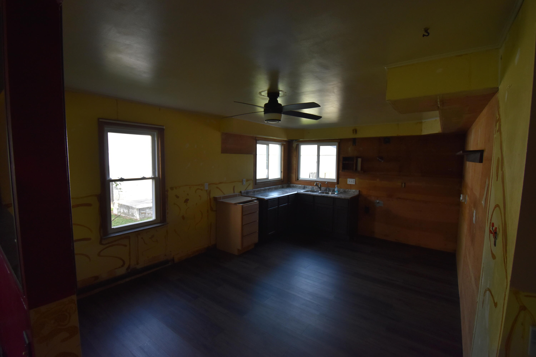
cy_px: 178
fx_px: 223
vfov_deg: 77.3
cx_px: 268
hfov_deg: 100.4
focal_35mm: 15
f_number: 4.5
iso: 800
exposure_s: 1/200
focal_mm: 10
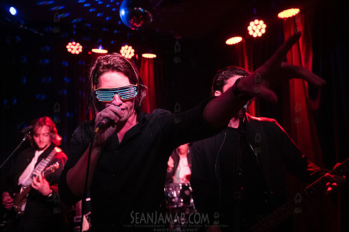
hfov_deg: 65.5
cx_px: 177
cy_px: 112
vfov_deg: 46.3
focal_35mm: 28
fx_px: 271
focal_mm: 27
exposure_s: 1/250
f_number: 3.5
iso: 12800
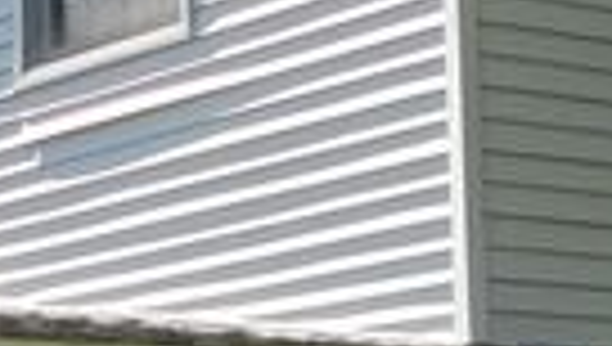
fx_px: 3056
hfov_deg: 11.4
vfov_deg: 6.4
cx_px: 374
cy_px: 481
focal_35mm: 188
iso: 125
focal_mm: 4
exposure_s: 1/800
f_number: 3
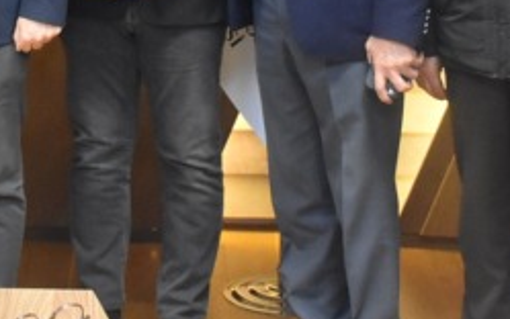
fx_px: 2058
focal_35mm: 148
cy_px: -276
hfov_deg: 14.0
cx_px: 51
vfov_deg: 8.5
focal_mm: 26
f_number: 3.8
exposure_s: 1/60
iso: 3600
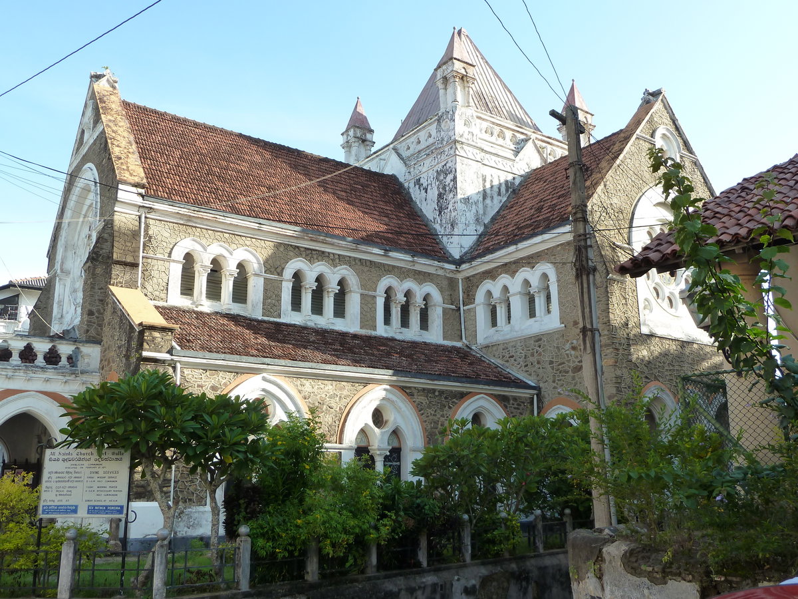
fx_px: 738
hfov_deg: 56.8
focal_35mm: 32
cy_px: 300
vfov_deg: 44.2
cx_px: 399
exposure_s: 1/250
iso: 125
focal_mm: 5.3
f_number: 4
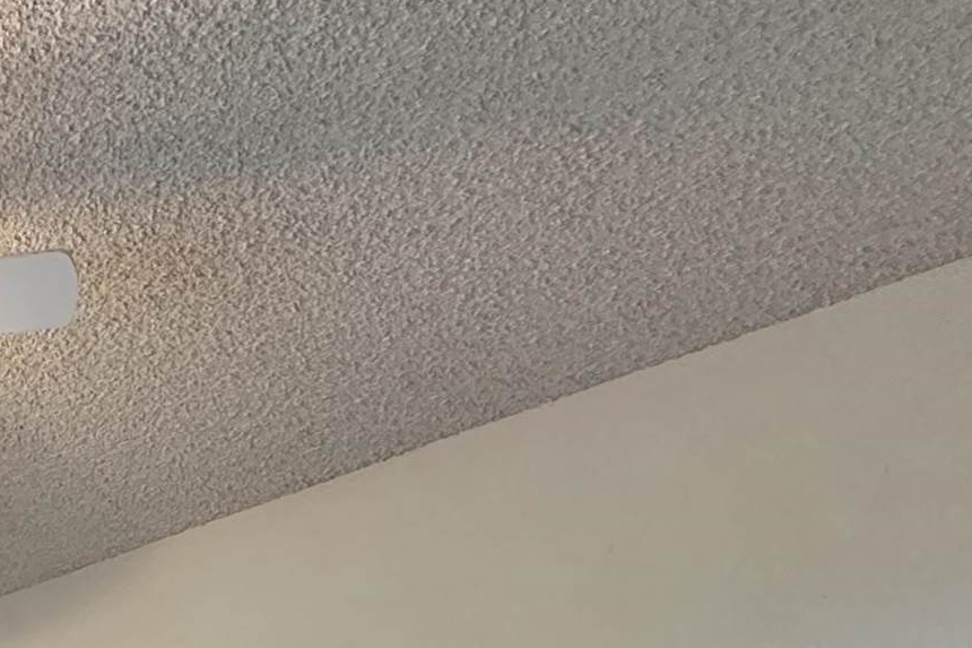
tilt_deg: +1.9
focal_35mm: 52
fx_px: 1404
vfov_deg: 20.3
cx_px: -339
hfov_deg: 29.5
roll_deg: -0.7
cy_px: 1091
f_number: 2.2
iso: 640
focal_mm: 2.22
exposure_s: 1/60
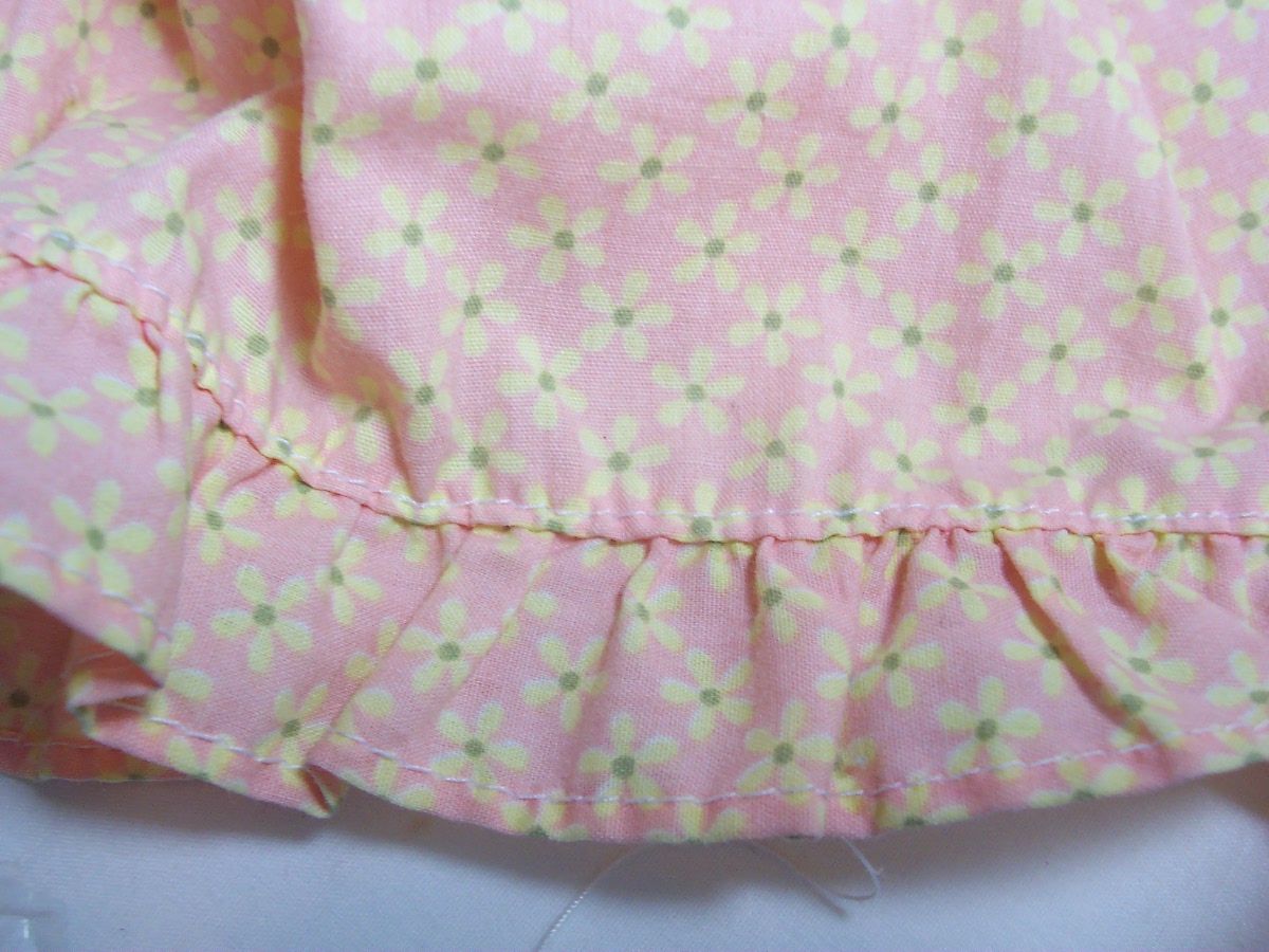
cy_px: 476
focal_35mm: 37
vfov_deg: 38.7
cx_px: 634
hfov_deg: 50.1
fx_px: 1356
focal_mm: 5.6
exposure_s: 1/30
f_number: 2.8
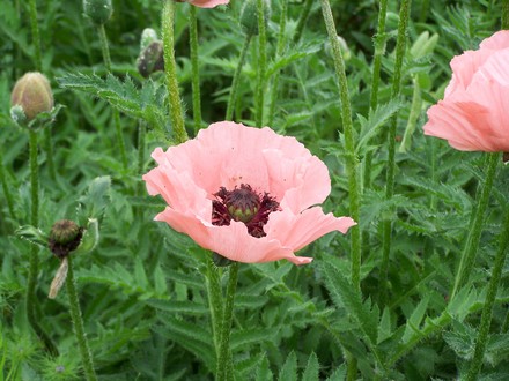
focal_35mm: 117
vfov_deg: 12.7
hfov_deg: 16.8
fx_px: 1720
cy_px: 190
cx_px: 254
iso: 64
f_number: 3.3
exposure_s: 1/80
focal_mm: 19.4
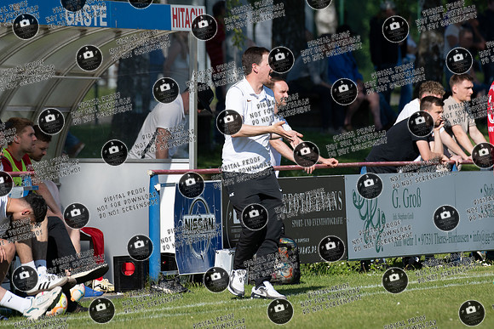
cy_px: 143
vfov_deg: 3.6
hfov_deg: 5.3
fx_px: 5291
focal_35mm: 386
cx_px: 292
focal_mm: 320
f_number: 5.6
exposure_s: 1/1600
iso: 250
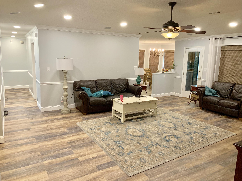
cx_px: 121
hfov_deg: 67.3
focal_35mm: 26
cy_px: 90
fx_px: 182
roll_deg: -1.3
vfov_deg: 53.1
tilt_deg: -10.3
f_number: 1.8
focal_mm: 4.25
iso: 250
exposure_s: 1/60
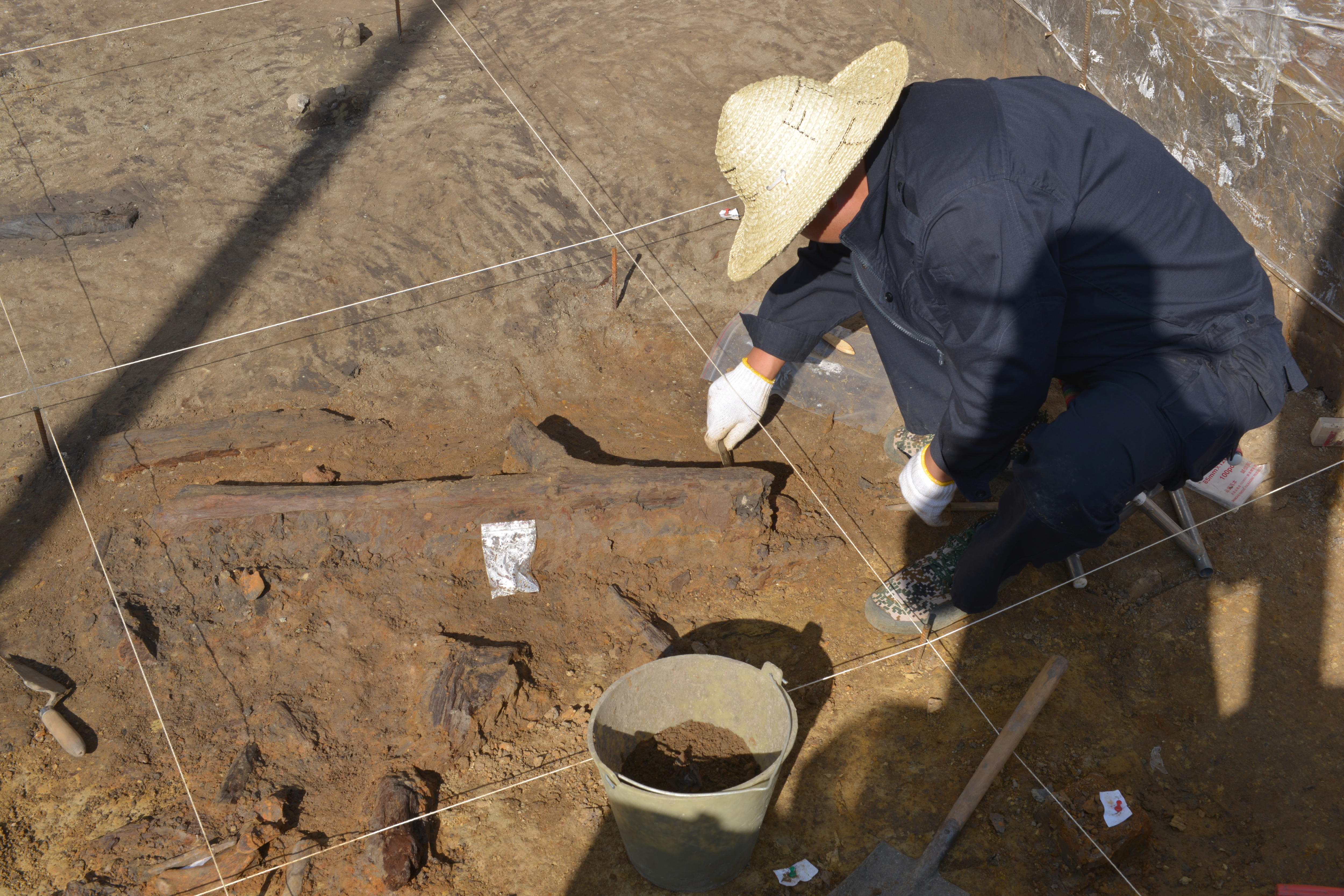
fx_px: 1680
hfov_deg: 43.6
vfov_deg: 29.9
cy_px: 448
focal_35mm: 45
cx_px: 672
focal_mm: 45
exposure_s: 1/90
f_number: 13
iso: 100
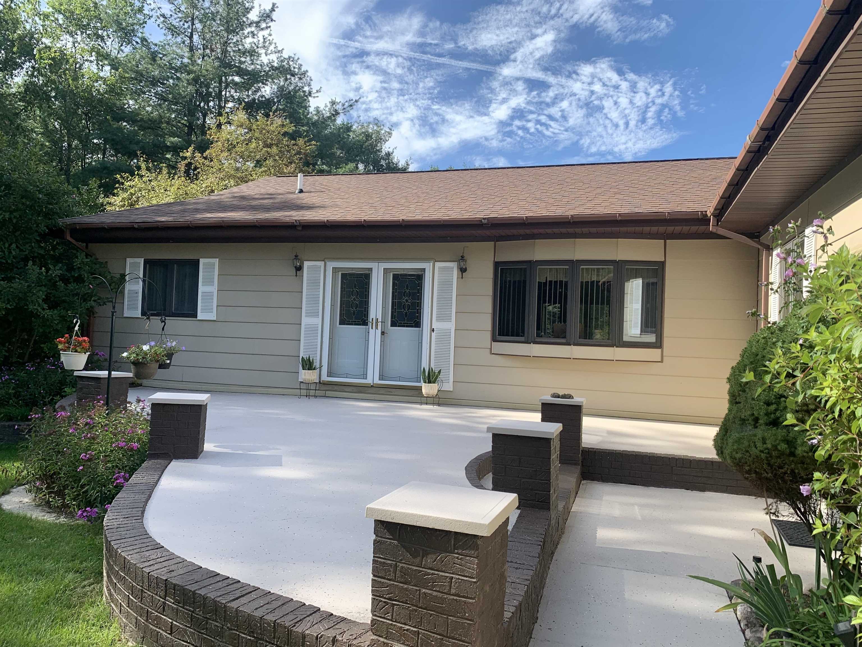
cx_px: 431
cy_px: 324
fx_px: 647
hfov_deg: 67.3
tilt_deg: +1.8
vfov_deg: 53.1
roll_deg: -1.3
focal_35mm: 26
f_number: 1.8
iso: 25
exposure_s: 1/849
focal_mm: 4.25
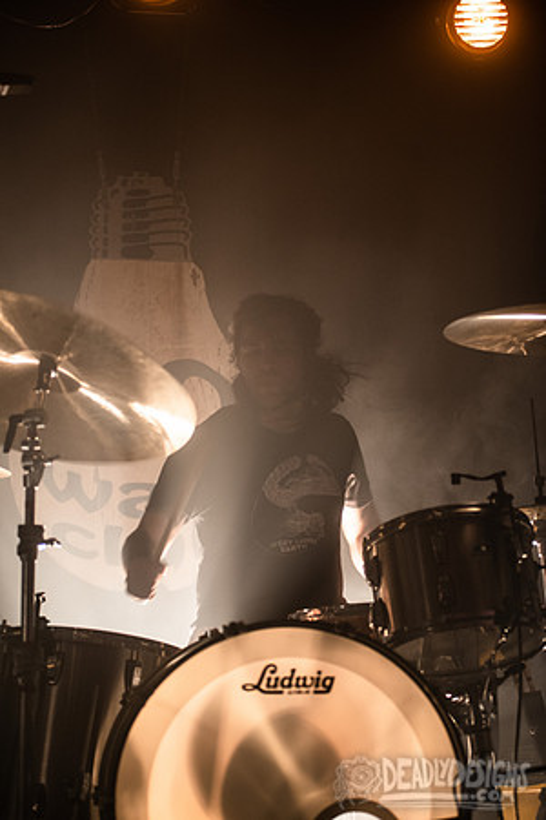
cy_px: 410
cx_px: 273
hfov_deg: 17.1
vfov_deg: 25.4
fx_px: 1820
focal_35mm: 80
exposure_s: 1/80
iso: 1250
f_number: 2.8
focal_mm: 80
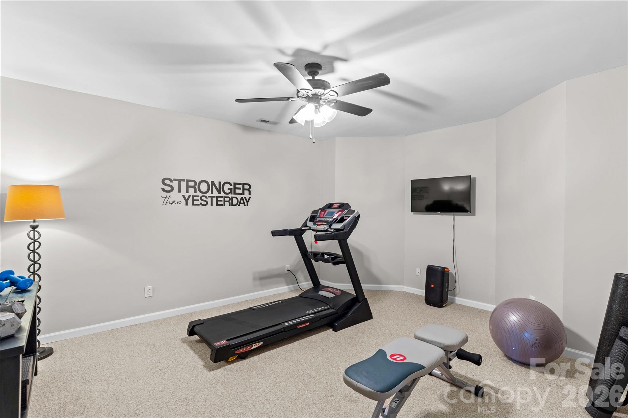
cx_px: 314
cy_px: 209
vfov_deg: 73.7
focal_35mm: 16
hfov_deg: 96.7
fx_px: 279
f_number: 8
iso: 100
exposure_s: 3.2
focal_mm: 16
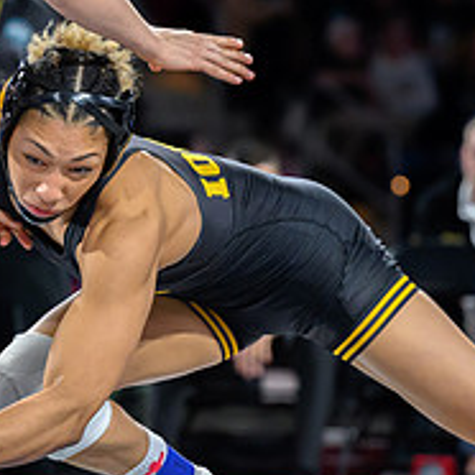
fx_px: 5340
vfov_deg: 5.1
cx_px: 246
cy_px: 174
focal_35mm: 344
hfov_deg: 5.1
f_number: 2.8
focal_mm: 110
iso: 4500
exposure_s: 1/800
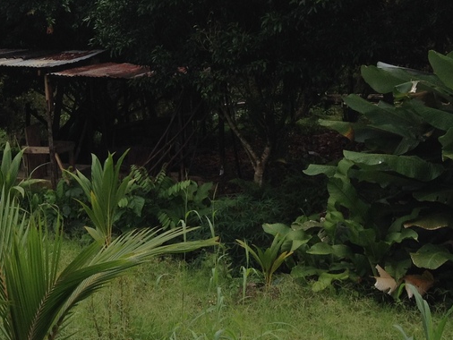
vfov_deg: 17.7
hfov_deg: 22.2
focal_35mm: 83
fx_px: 1087
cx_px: -54
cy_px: 81
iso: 50
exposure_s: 1/536
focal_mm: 4.28
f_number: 2.4
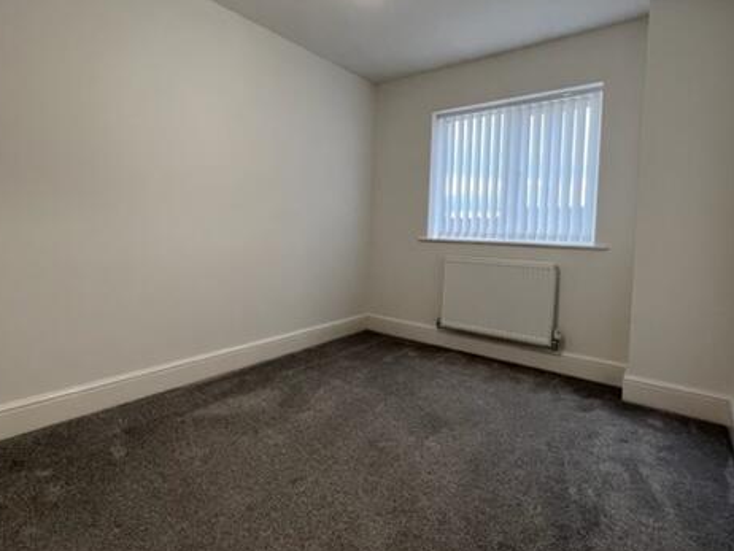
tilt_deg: -2.0
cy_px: 241
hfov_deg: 86.2
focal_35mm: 18
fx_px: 382
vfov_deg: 71.4
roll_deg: -2.2
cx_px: 281
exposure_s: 1/100
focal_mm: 1.57
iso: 125
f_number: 1.8
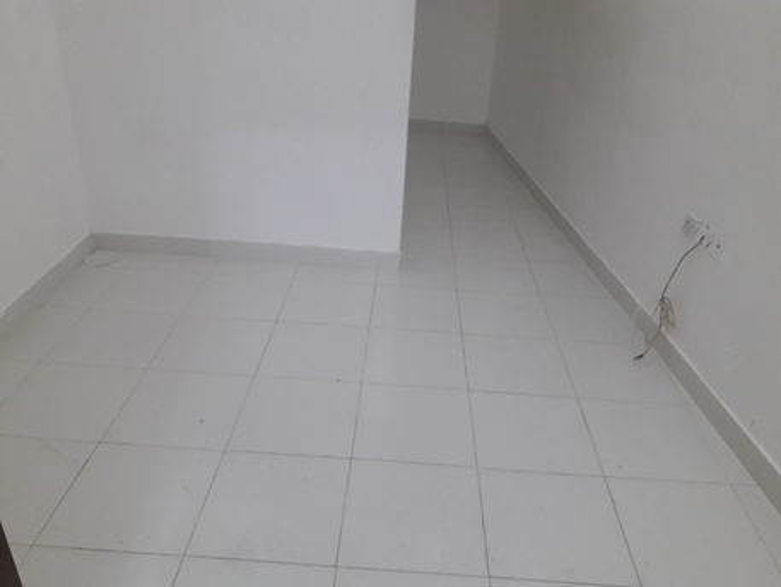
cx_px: 390
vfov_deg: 51.4
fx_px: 609
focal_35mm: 27
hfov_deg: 65.3
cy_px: 294
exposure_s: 1/50
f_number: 1.9
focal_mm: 3.6
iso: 100
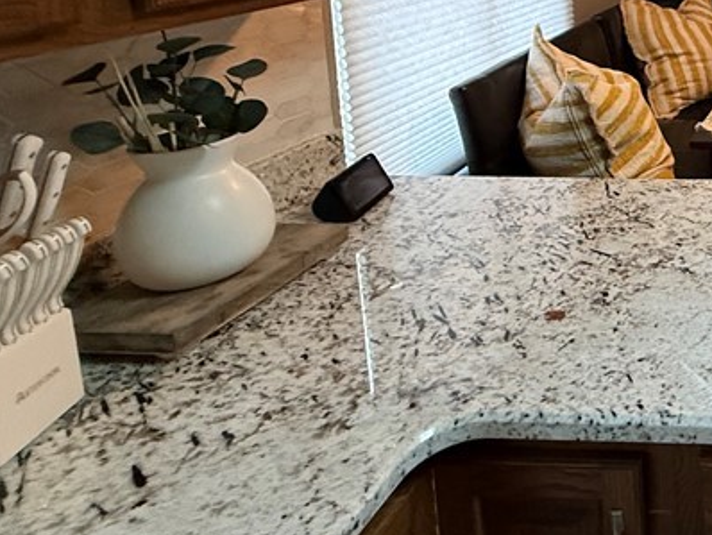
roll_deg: +0.0
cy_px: -14
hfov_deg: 38.8
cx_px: 841
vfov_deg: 35.4
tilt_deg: -5.6
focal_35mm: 36
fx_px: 741
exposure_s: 1/87
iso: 320
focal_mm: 2.22
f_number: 2.2
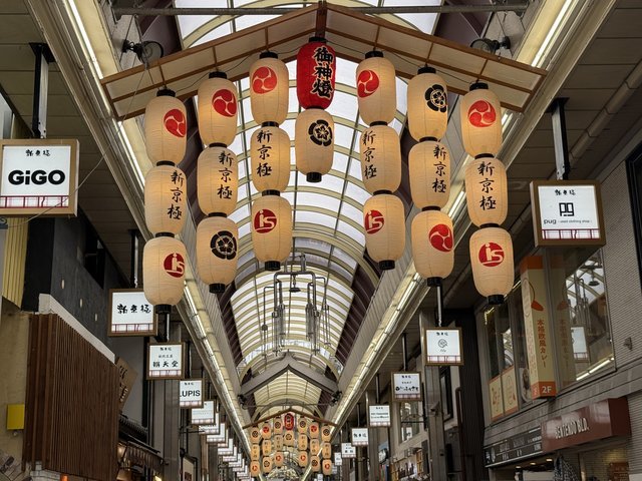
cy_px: 240
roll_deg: -0.8
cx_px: 321
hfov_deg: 39.7
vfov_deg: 30.3
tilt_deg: +15.0
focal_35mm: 48
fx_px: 890
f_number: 1.78
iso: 64
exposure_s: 1/455
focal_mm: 6.76
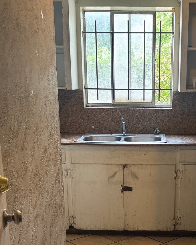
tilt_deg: -16.9
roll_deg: -1.1
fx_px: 406
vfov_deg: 32.5
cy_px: 202
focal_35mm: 56
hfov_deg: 26.7
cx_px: 149
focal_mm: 6.76
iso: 160
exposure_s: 1/60
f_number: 1.78
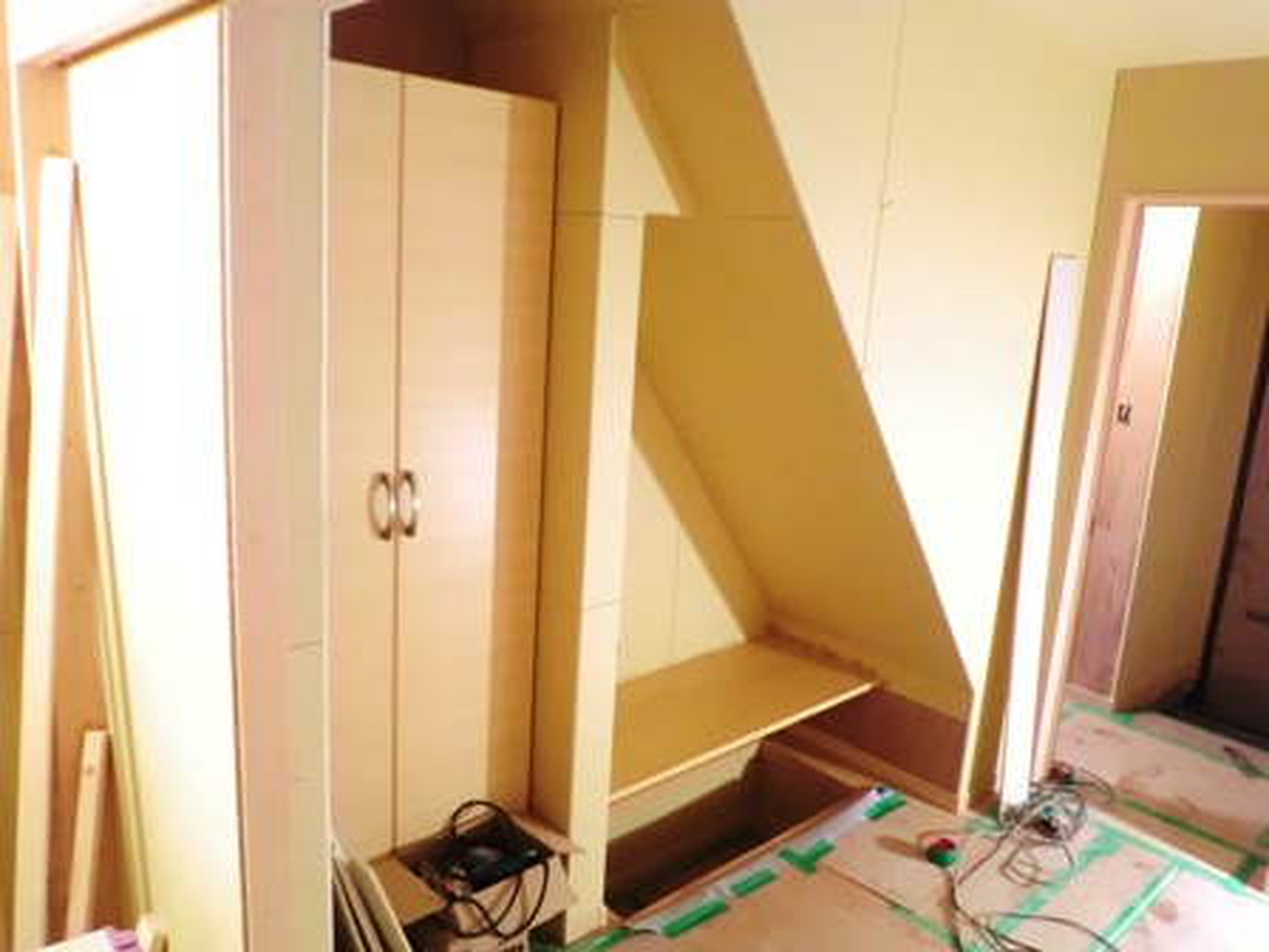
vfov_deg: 53.1
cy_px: 476
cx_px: 634
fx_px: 953
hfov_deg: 67.3
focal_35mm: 26
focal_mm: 4.7
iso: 800
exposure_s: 1/15
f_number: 2.8
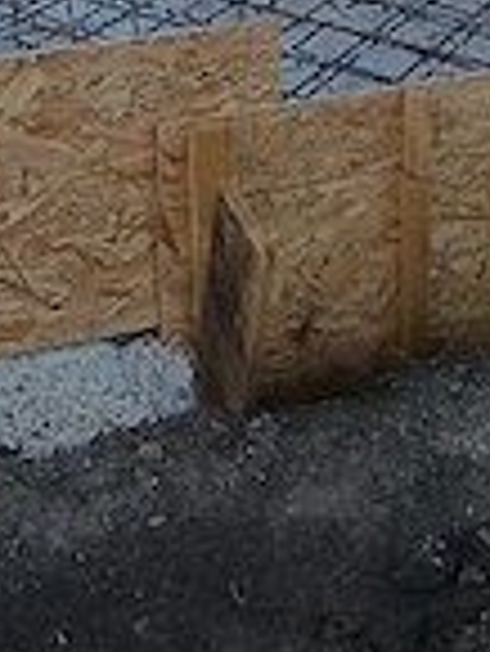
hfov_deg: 32.1
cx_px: 103
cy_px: -88
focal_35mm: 44
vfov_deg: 35.7
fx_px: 829
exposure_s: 1/833
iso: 50
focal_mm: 1.65
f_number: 2.2
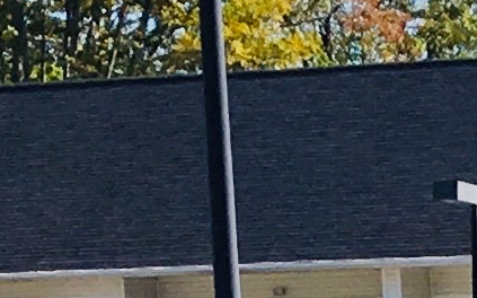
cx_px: 620
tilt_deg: -19.6
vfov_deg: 3.9
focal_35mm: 293
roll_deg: +1.9
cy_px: 1682
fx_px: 3807
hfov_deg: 7.1
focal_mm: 4.15
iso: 25
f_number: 2.2
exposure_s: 1/1068
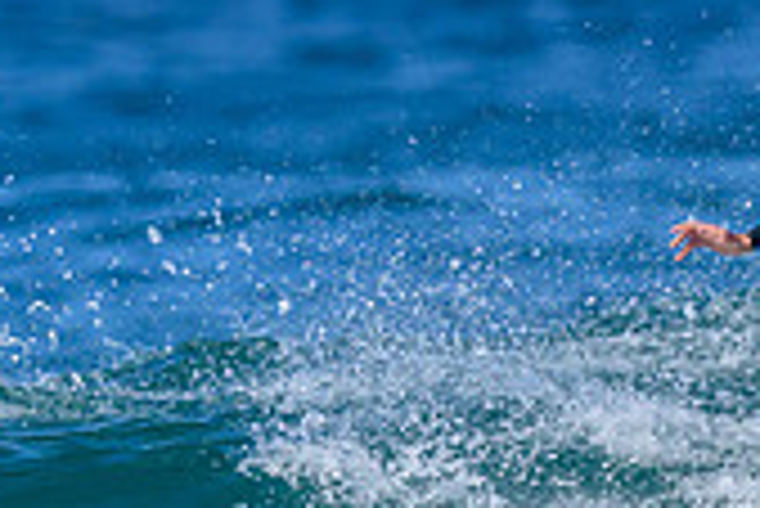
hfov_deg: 0.6
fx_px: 79169
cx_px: 514
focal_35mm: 3747
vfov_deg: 0.4
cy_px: 651
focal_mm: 800
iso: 360
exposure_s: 1/2000
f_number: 6.3
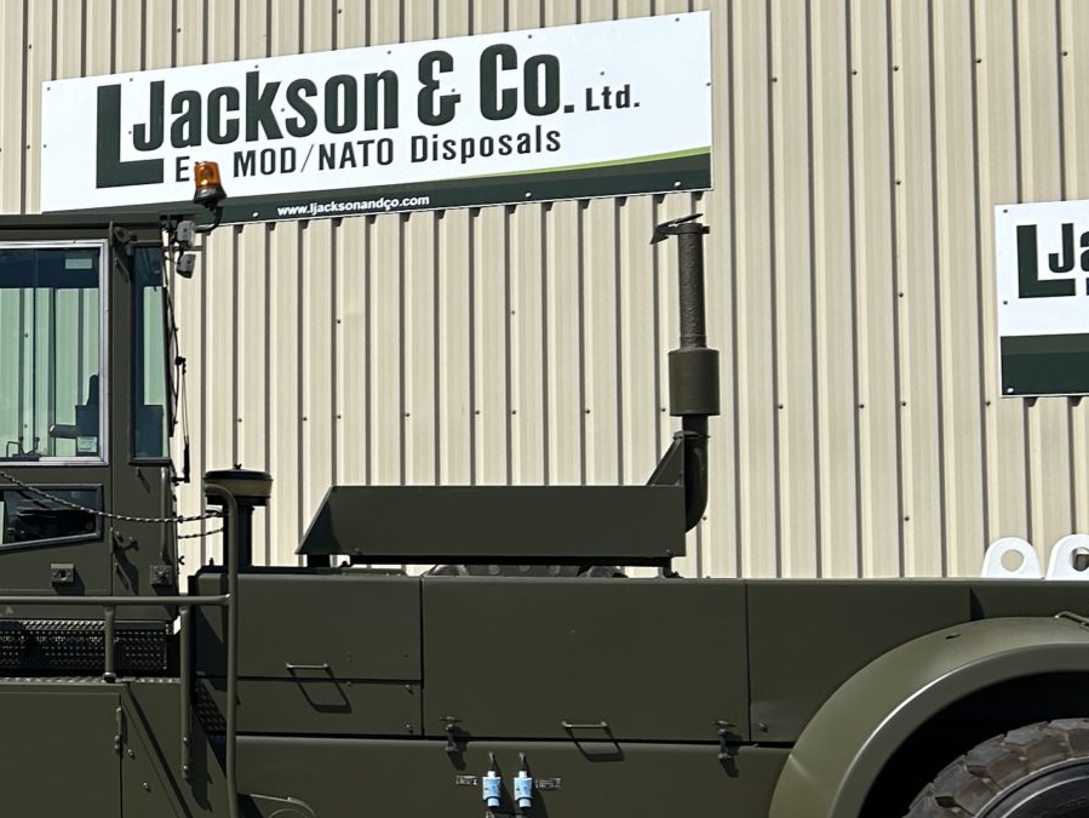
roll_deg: -1.5
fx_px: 2329
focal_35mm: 74
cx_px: -94
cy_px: 383
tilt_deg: +7.1
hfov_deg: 24.6
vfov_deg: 19.9
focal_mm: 5.7
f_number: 1.5
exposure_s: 1/5587
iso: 50
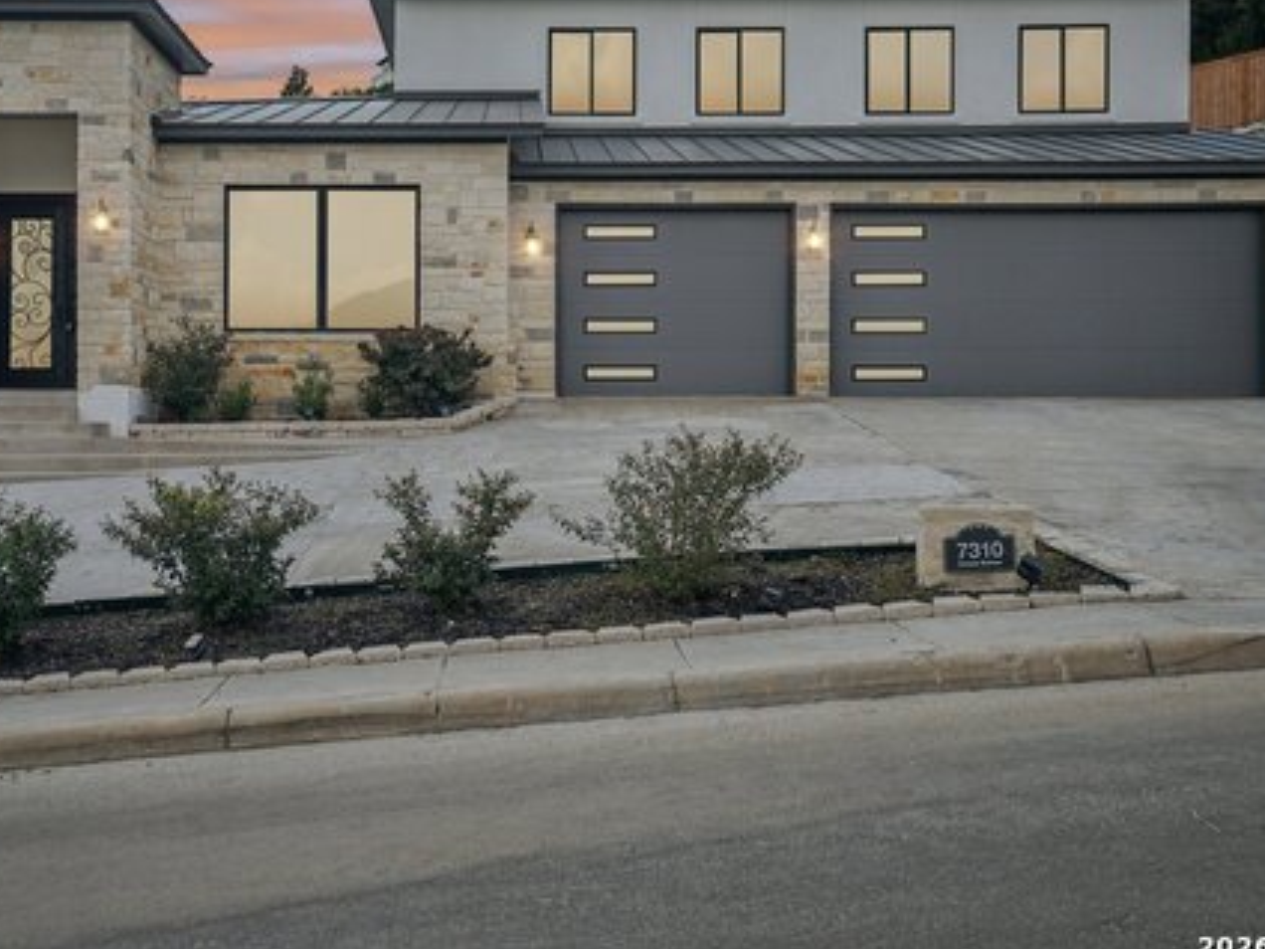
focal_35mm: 45
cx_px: 480
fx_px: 1644
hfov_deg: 41.8
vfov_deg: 32.0
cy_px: 327
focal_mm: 31
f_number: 2.8
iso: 200
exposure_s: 1/1600
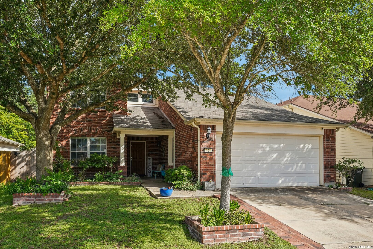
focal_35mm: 28
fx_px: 290
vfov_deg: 46.4
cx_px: 186
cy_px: 124
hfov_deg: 65.5
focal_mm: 28
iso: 100
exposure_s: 1/100
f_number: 8
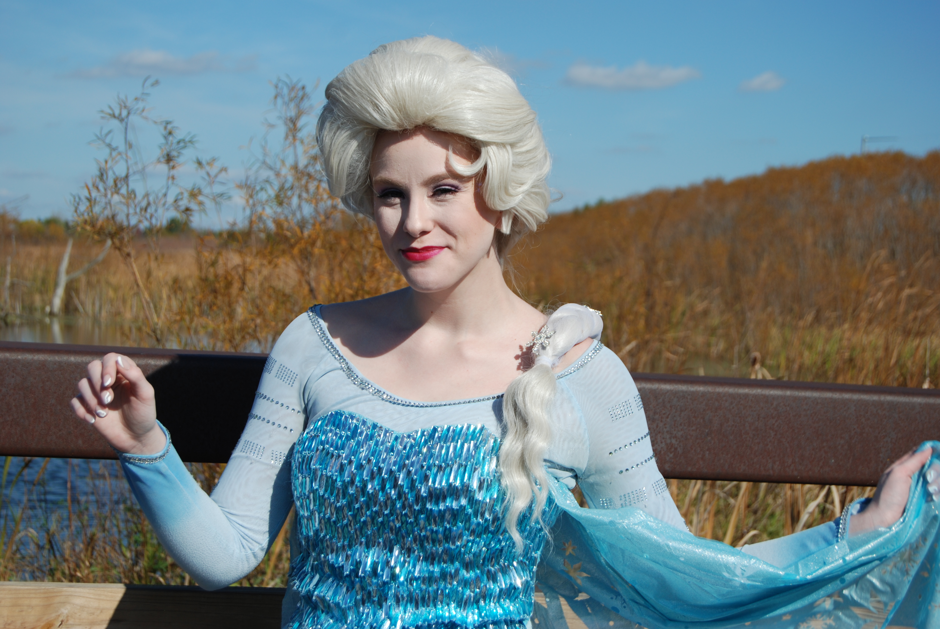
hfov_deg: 29.2
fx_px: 1804
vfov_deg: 19.8
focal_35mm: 69
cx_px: 470
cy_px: 314
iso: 100
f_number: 5.3
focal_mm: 46
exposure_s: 1/800
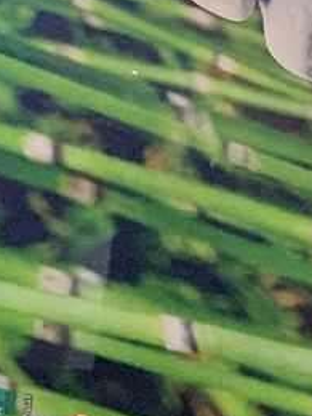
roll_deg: +20.4
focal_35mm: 205
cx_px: 555
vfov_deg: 9.6
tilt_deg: -35.8
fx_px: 2464
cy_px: -8
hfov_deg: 7.1
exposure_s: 1/45
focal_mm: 6
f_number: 2.4
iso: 400
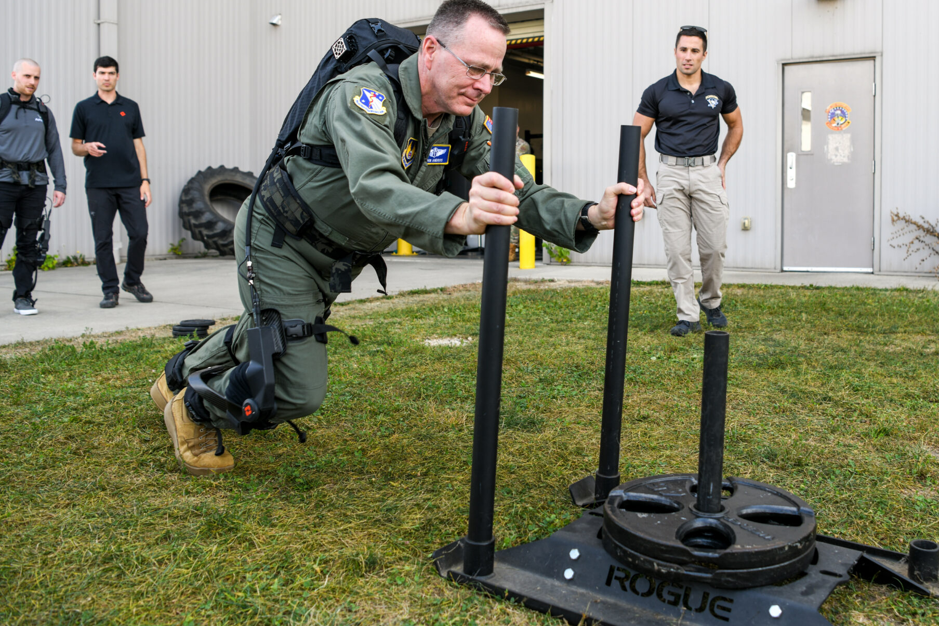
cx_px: 586
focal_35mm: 34
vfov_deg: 38.7
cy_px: 251
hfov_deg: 55.2
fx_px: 887
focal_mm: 24
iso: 80
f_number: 3.5
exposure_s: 1/200
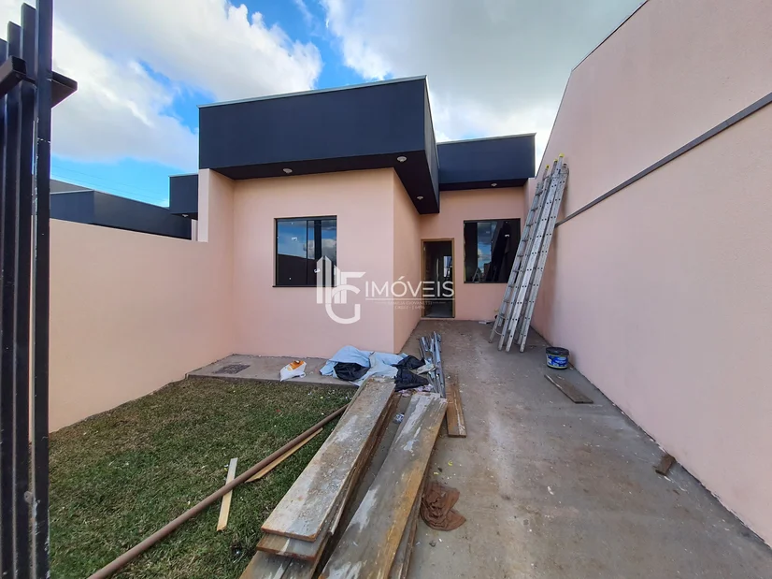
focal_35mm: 13
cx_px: 386
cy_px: 290
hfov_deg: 106.2
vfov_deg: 89.9
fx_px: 290
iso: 50
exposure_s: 1/392
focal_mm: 1.74
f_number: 2.2
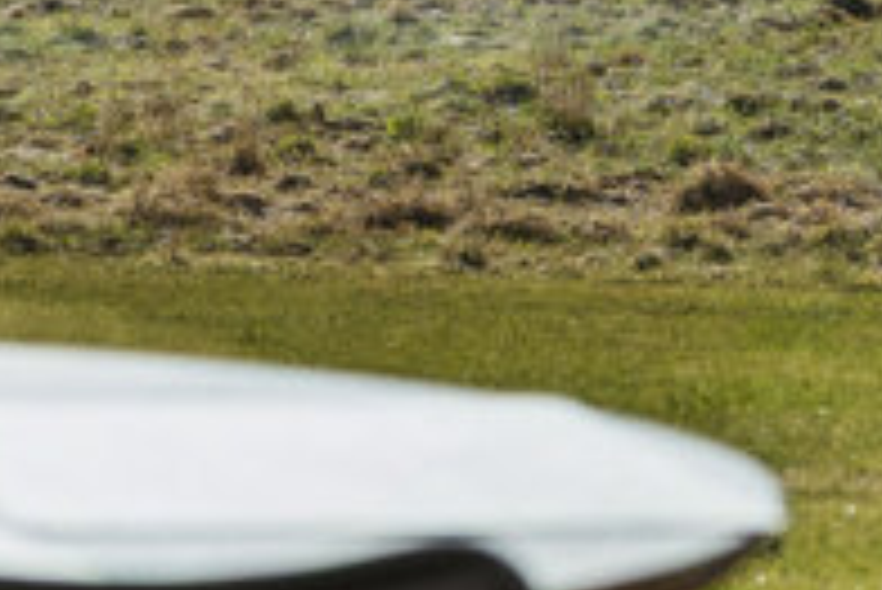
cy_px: -106
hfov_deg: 4.8
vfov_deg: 3.2
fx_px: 10493
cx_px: -765
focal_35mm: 428
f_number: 8
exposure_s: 1/1000
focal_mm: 105
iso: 200
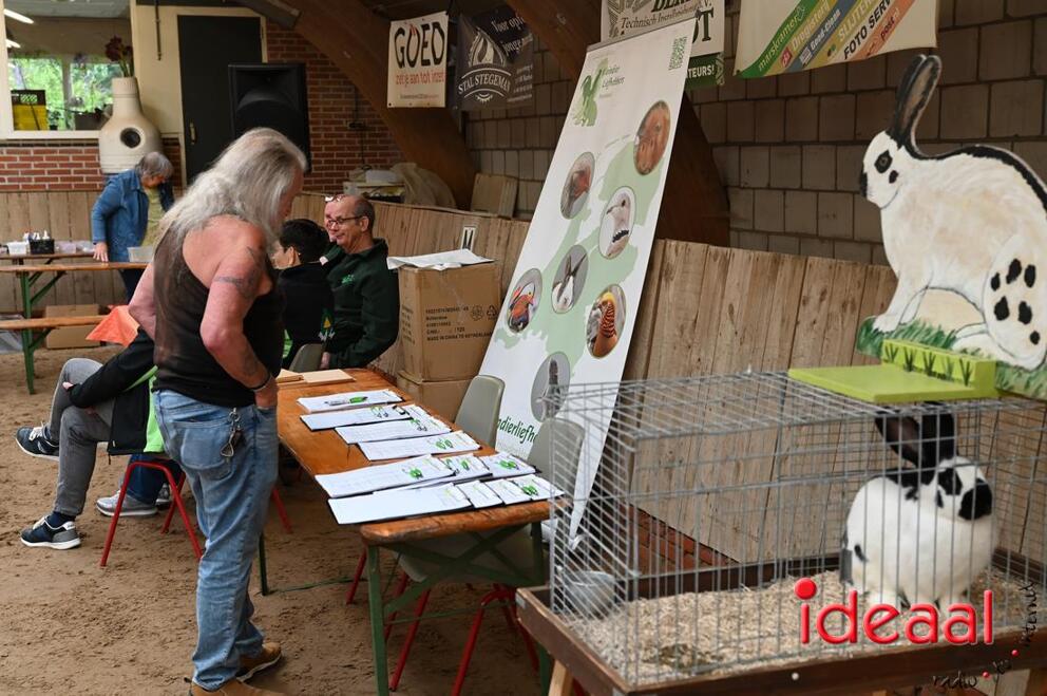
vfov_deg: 26.9
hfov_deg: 39.6
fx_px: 1452
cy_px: 348
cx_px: 524
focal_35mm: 50
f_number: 5
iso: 1250
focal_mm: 50
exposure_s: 1/80
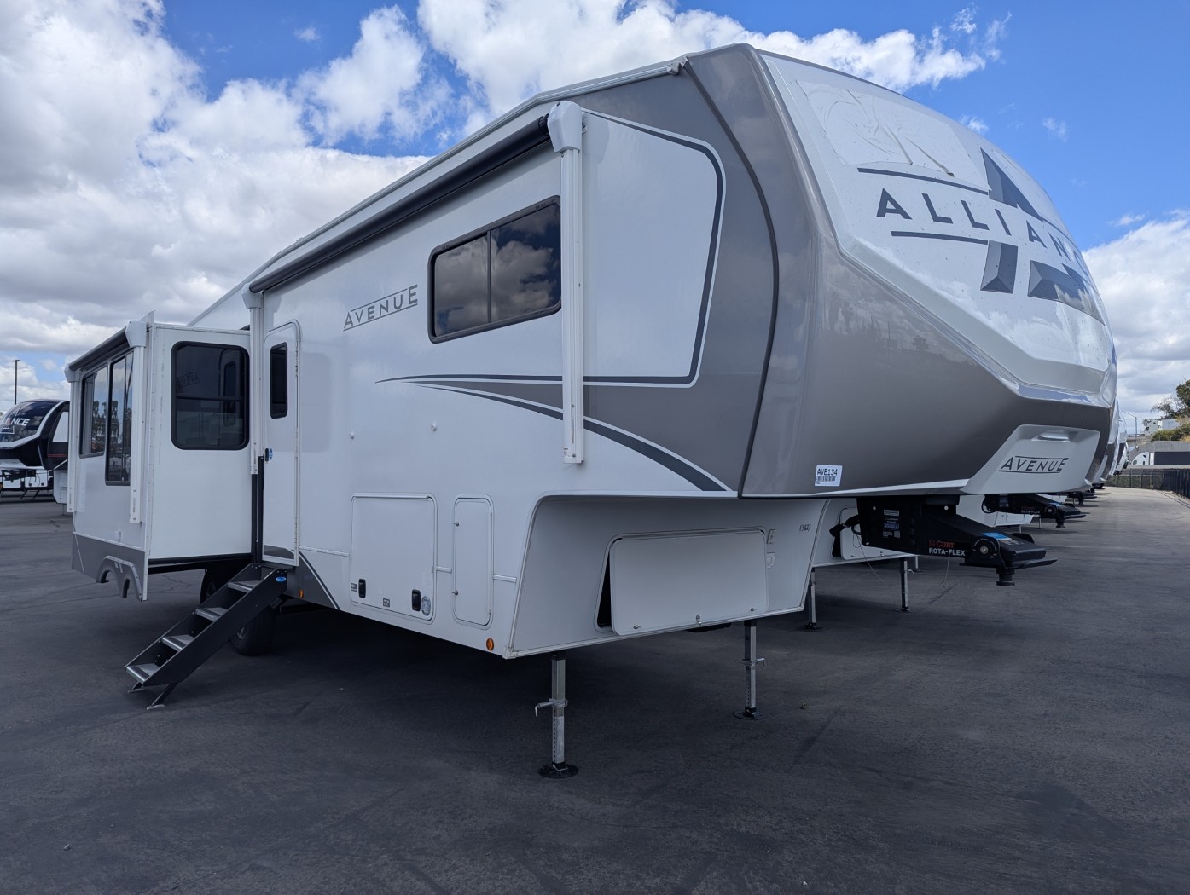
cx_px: 595
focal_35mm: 24
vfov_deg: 56.9
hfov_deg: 71.5
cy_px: 448
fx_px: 826
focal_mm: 6.81
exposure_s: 1/2571
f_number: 1.85
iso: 48
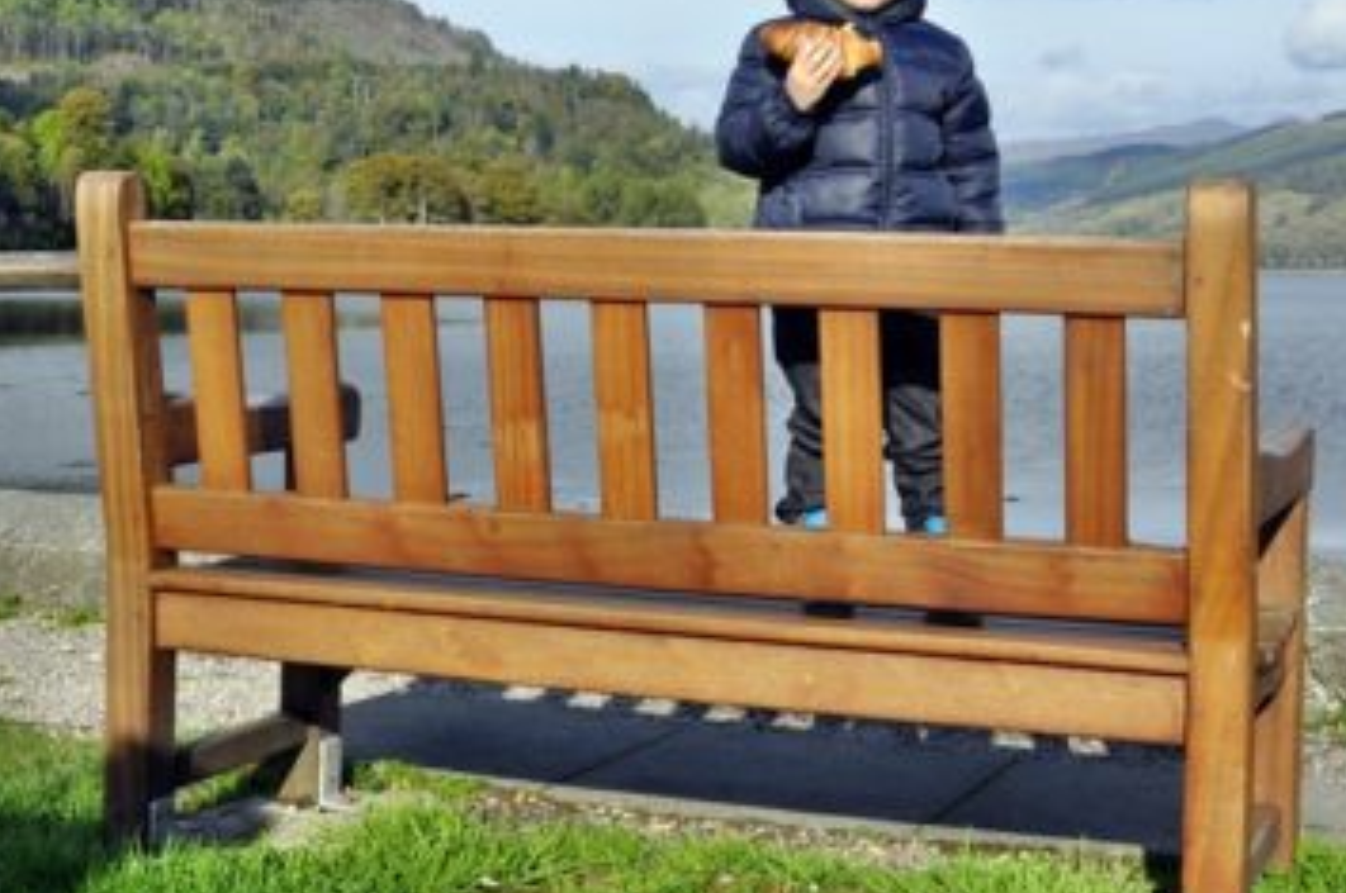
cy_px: 294
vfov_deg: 20.8
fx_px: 2427
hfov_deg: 31.0
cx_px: 745
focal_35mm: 65
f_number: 13
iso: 200
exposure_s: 1/160
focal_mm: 24
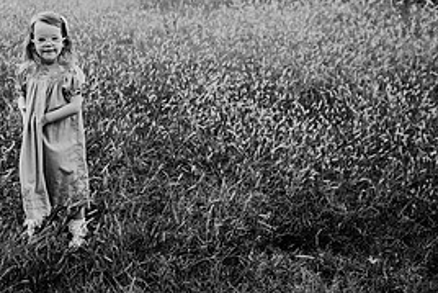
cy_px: 37
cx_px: 23
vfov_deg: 25.3
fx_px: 633
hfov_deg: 35.3
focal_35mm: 52
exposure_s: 1/500
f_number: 2.8
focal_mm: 24
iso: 500
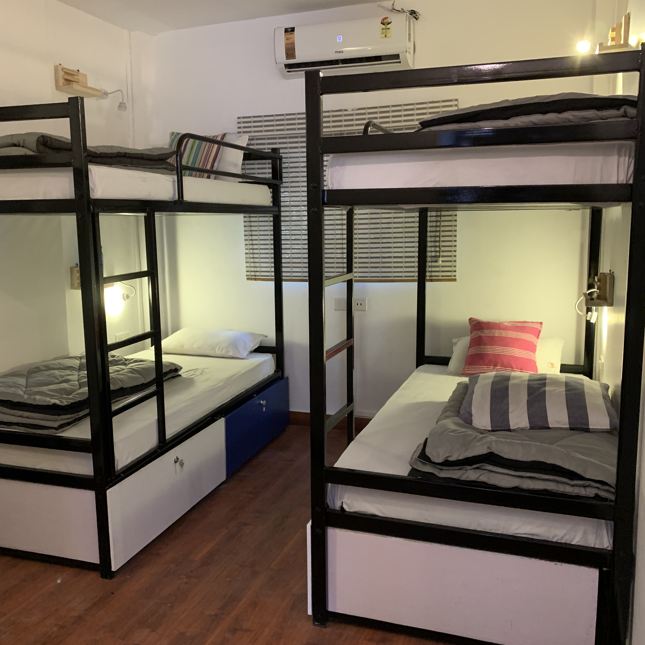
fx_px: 654
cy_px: 326
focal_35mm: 31
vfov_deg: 52.5
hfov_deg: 52.5
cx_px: 318
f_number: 1.8
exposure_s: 1/25
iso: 400
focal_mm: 4.25
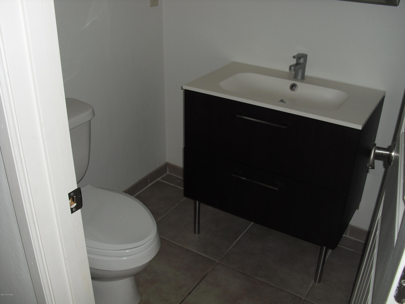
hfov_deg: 51.4
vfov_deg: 39.7
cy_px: 152
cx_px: 202
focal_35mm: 36
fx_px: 421
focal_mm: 6.3
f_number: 3.1
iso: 100
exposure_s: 1/60
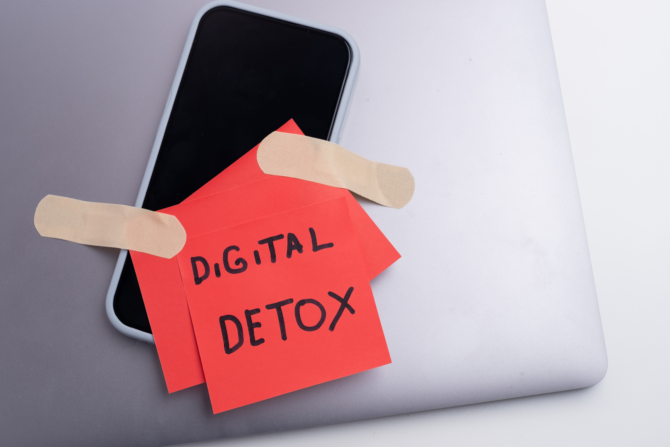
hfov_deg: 29.2
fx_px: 1284
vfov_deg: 19.7
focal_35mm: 69
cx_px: 368
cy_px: 199
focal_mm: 35
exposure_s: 1/60
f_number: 5
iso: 160
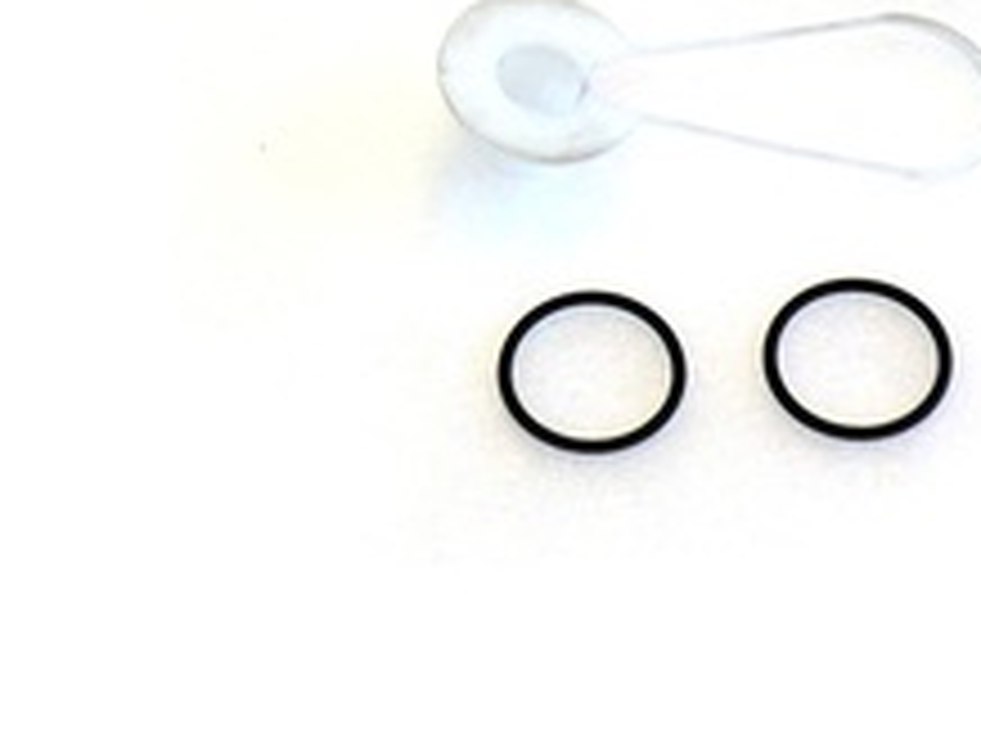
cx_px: 747
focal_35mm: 131
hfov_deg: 15.0
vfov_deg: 11.2
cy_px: 2
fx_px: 3708
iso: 125
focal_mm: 11.16
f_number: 4.3
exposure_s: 1/60
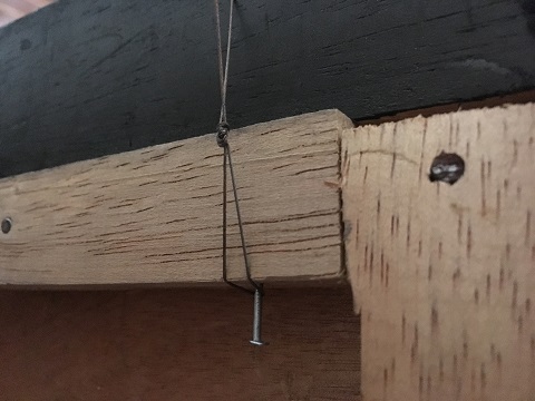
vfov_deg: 48.2
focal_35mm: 29
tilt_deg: +9.7
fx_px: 448
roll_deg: -0.9
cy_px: 200
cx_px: 268
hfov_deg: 61.7
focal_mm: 4.15
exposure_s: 1/17
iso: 1000
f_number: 2.2
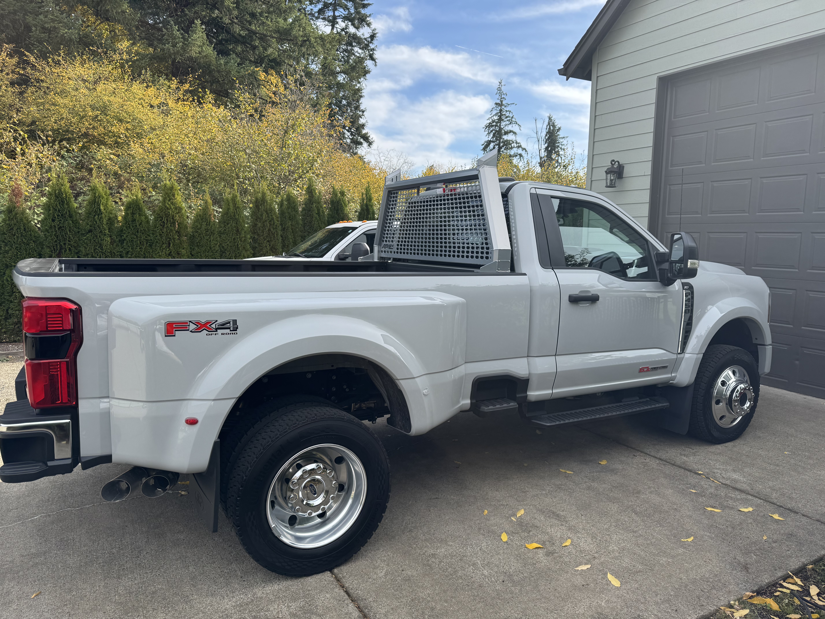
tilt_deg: -8.1
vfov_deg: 56.8
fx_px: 572
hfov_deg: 71.6
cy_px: 310
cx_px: 412
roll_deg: -1.1
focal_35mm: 24
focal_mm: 6.76
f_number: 1.78
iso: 80
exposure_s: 1/1869
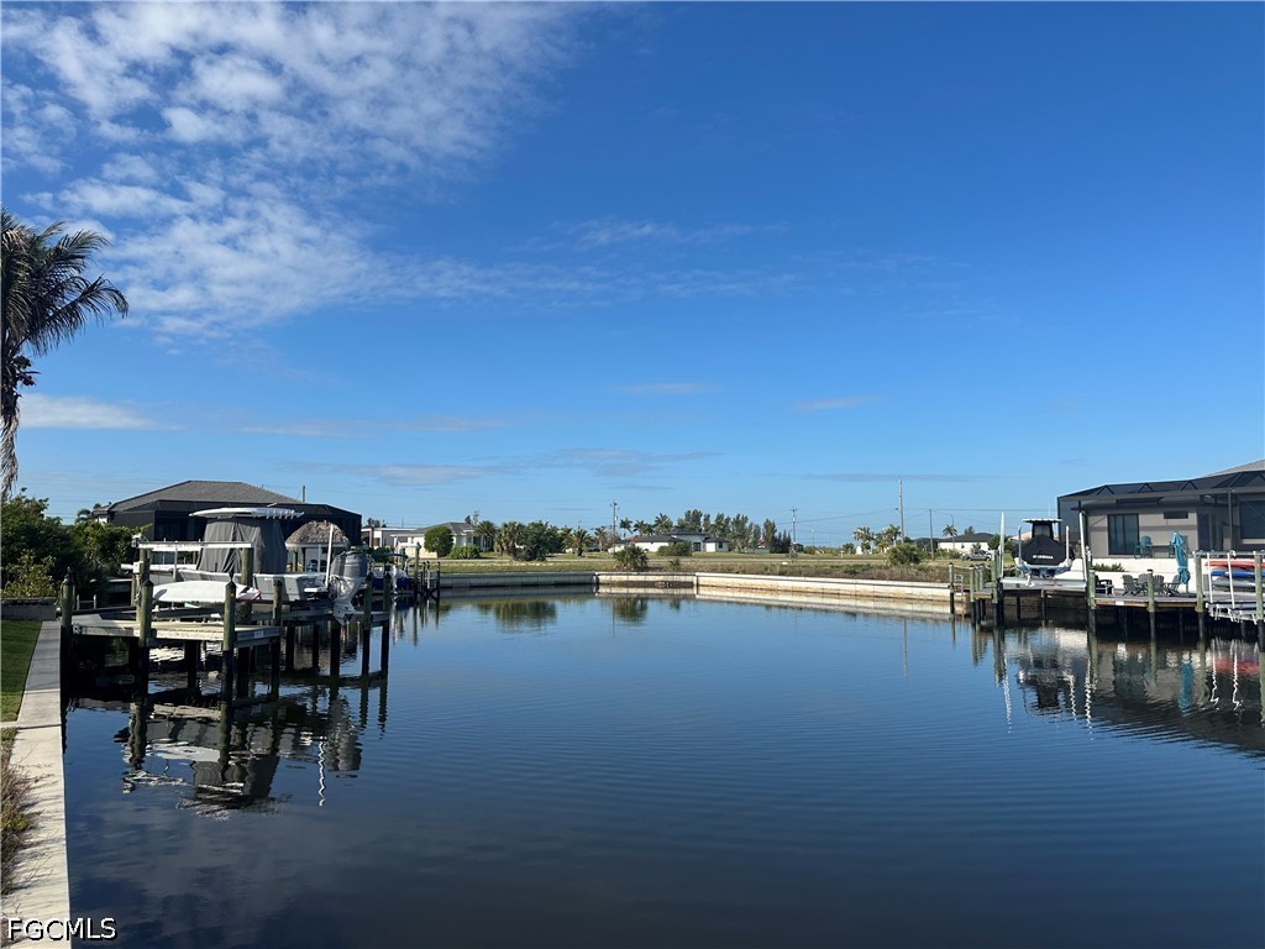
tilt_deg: +5.2
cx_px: 632
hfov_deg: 71.6
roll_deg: -0.1
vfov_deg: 56.8
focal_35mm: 24
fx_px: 877
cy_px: 474
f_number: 1.78
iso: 80
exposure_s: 1/4762
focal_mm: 6.86
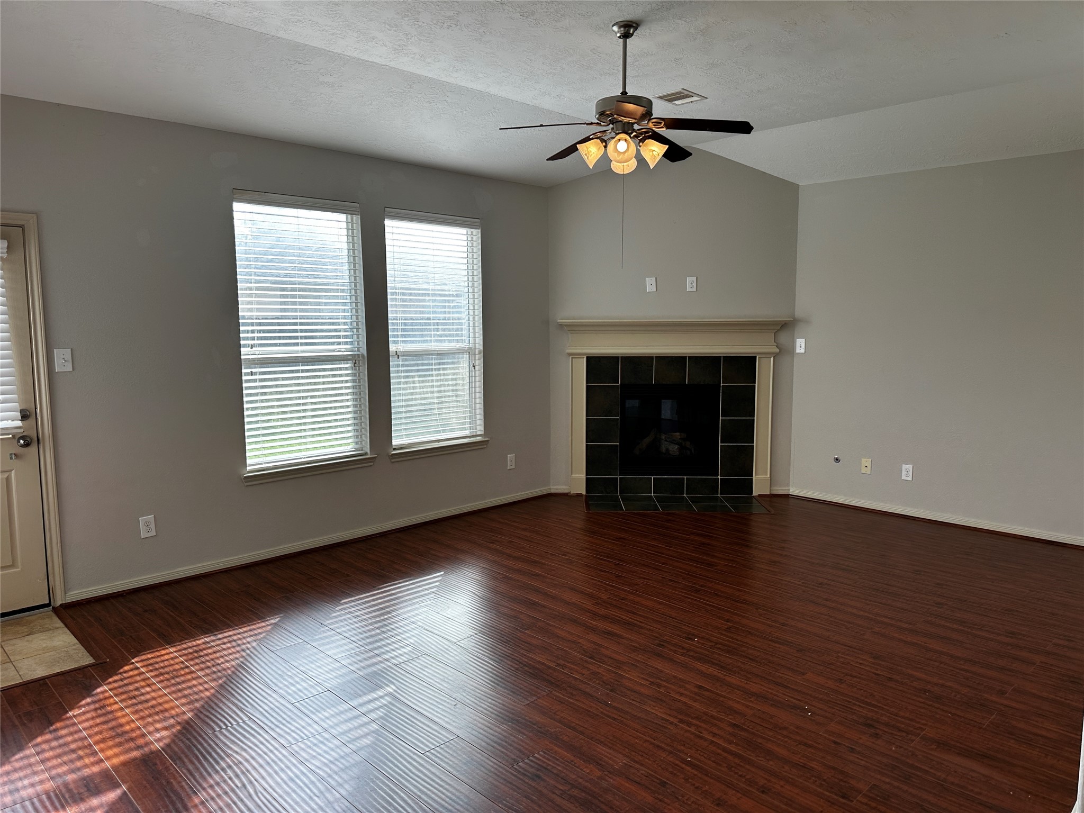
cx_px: 542
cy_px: 406
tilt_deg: -5.6
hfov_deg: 71.6
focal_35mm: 24
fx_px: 752
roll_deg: -0.3
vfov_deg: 56.8
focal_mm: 6.86
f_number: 1.78
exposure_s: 1/284
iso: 80
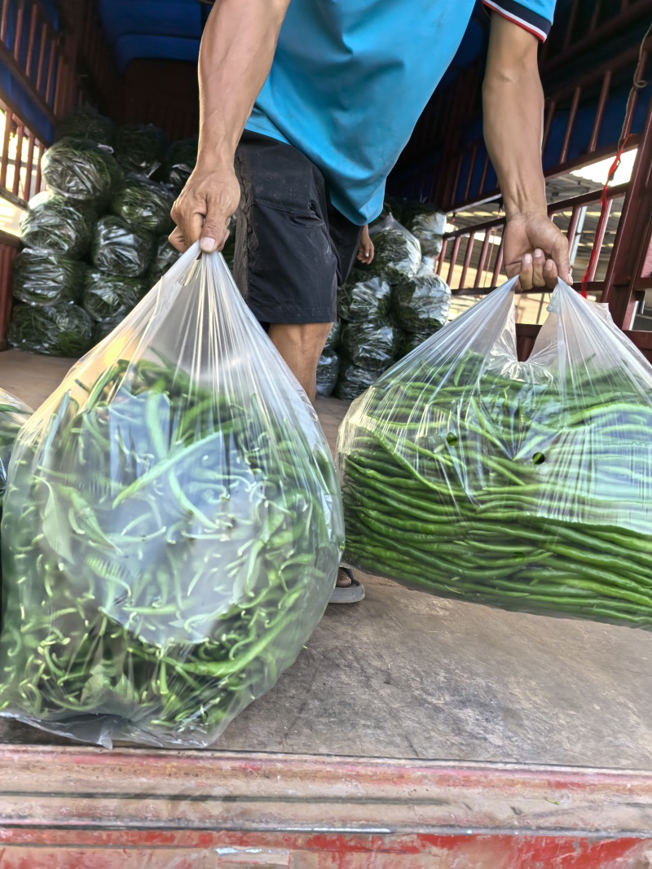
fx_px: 678
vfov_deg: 65.3
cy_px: 434
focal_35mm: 27
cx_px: 326
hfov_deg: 51.3
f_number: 2
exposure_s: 1/1241
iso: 320
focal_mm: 8.5
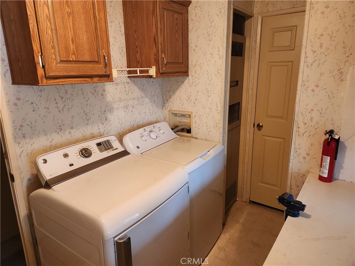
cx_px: 178
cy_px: 133
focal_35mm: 23
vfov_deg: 58.9
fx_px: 236
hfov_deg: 73.9
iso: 640
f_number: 1.8
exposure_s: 1/60
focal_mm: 5.4
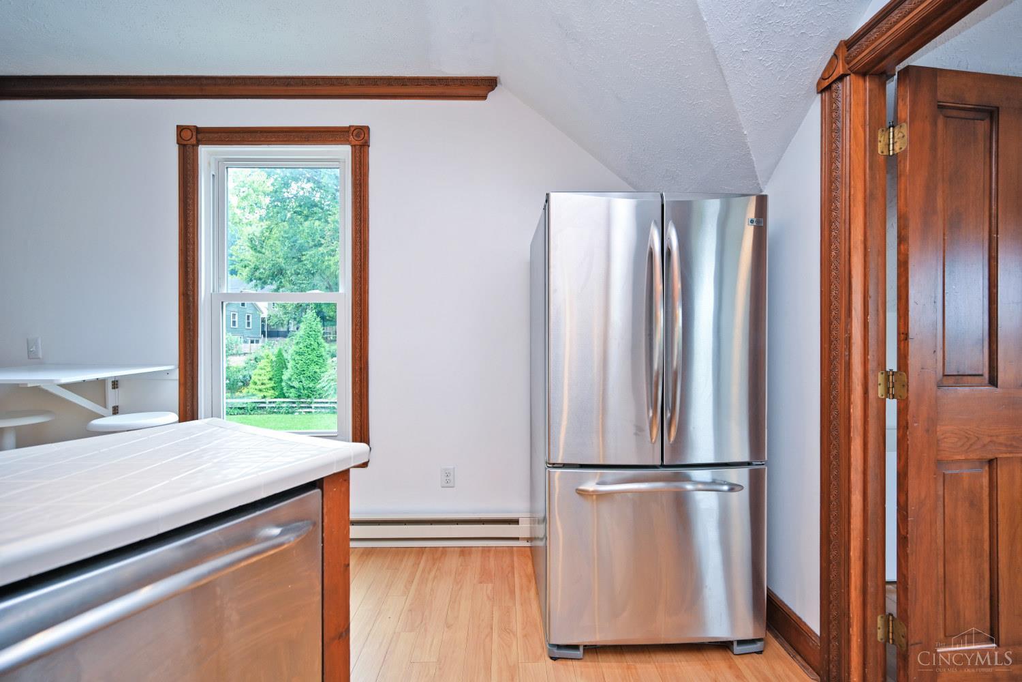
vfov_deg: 81.2
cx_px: 511
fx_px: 397
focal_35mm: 14
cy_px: 341
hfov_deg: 104.3
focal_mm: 14
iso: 280
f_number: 4
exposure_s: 1/60
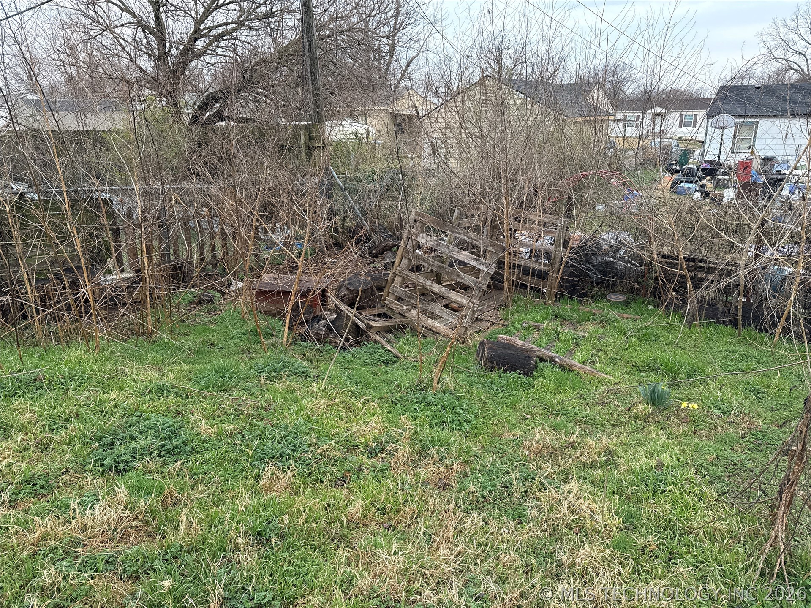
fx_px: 562
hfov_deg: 71.6
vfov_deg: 56.8
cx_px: 406
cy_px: 304
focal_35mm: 24
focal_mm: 6.76
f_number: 1.78
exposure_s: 1/121
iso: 160
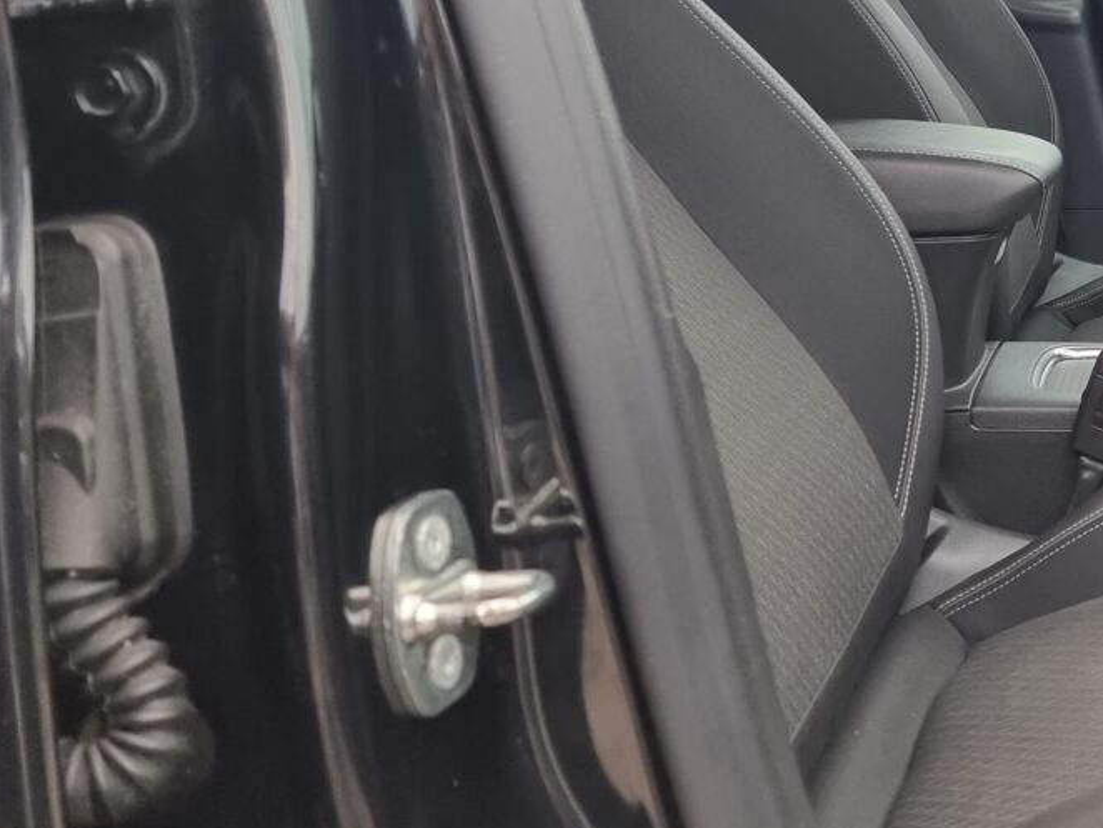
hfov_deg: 28.9
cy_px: 107
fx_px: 1849
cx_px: 1318
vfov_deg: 24.6
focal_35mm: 58
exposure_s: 1/120
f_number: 1.8
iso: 125
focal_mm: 6.7
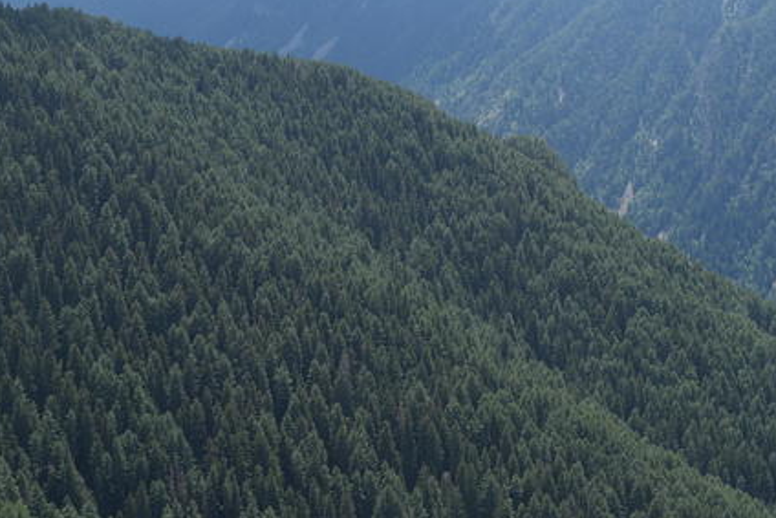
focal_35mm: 66
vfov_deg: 20.3
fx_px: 1423
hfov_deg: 30.0
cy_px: 85
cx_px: 577
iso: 100
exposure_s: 1/400
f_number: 6.3
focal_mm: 35
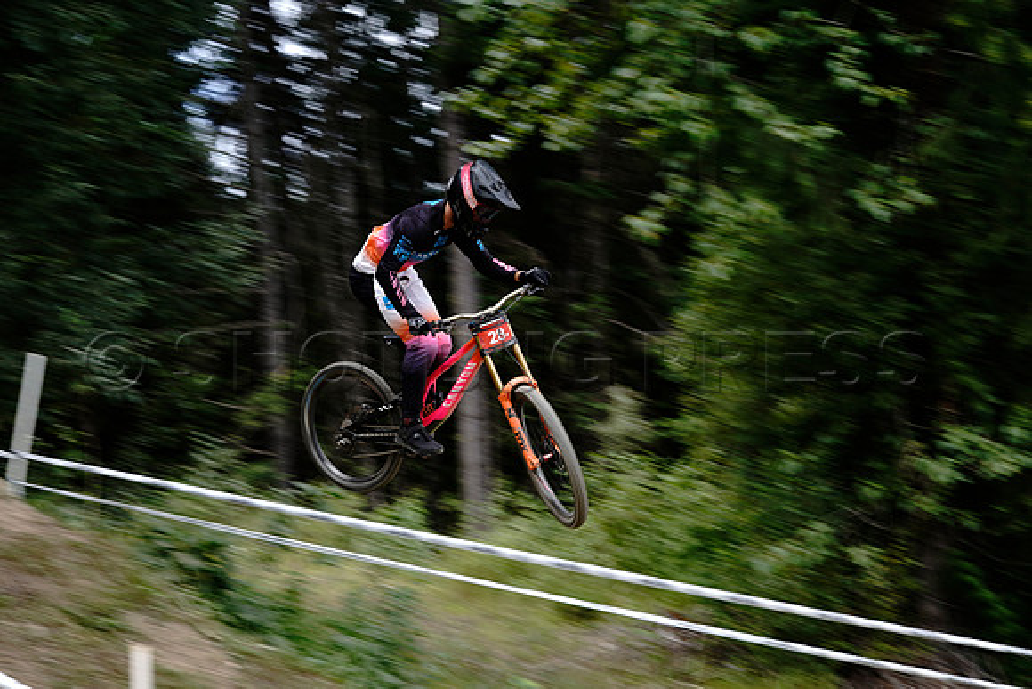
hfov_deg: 28.8
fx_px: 2007
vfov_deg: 19.5
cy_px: 344
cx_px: 516
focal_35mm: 70
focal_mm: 70
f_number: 5
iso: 50
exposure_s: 1/100
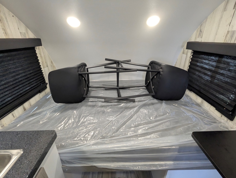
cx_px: 118
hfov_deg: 94.4
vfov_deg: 78.2
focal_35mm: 16
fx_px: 109
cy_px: 89
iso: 350
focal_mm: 2.35
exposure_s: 1/98.5
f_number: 2.2
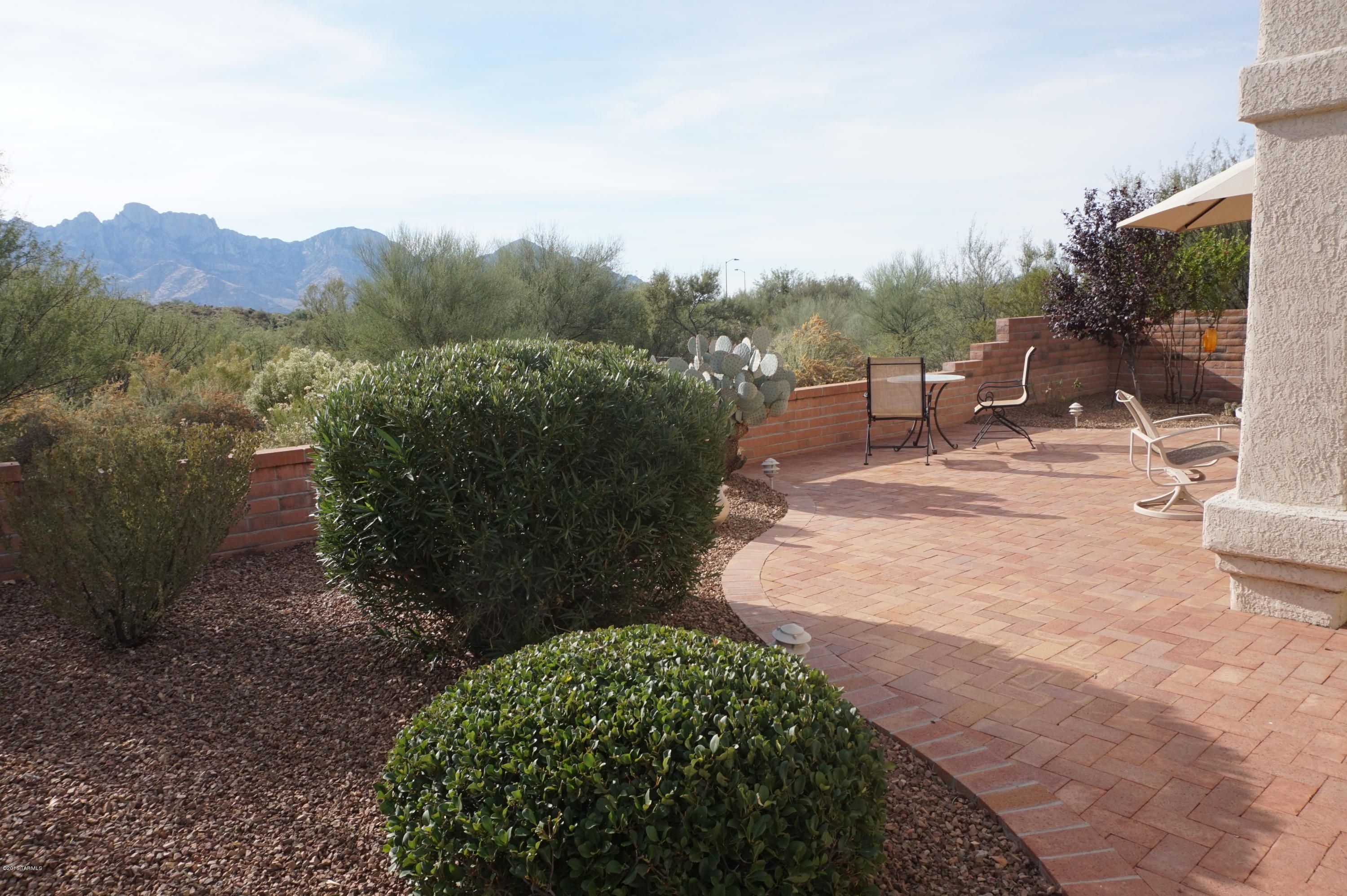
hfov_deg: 73.8
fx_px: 898
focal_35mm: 24
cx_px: 674
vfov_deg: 53.1
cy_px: 448
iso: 320
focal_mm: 16
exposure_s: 1/320
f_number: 11
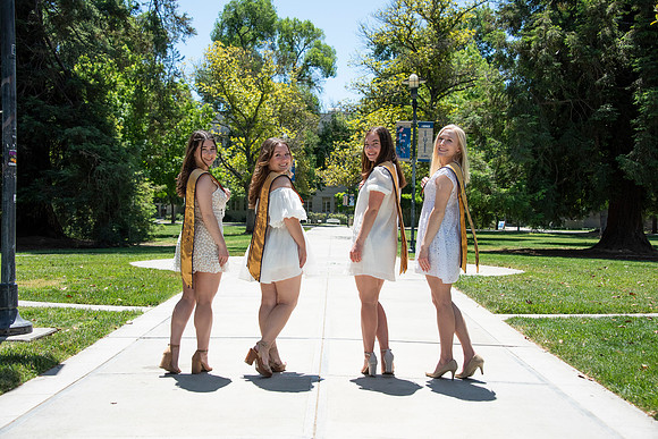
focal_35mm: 45
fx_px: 823
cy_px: 220
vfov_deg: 29.9
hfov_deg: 43.6
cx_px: 329
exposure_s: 1/2500
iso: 500
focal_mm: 45
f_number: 5.6
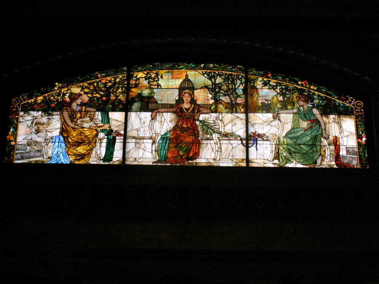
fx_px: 766
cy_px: 142
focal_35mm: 70
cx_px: 190
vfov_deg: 21.0
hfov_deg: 27.8
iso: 160
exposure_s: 1/30
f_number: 3.2
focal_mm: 11.68
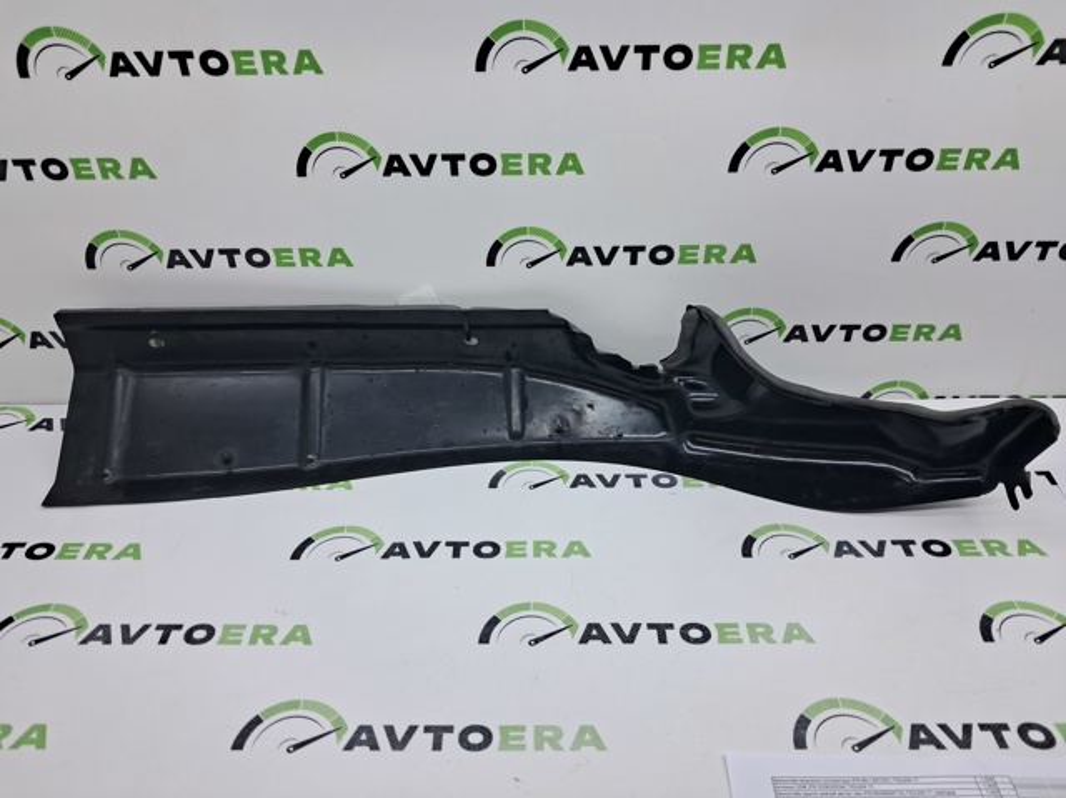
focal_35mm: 27
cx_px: 533
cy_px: 399
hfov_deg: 65.4
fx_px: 831
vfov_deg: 51.3
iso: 50
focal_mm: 4
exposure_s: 1/117
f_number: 1.8
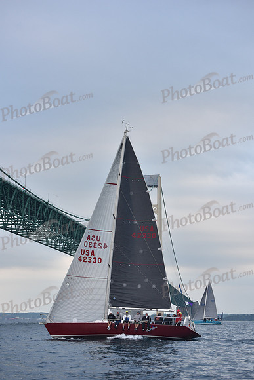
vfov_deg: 23.9
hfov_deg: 16.1
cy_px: 190
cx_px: 127
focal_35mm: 85
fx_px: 899
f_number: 5
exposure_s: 1/640
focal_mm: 85
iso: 400
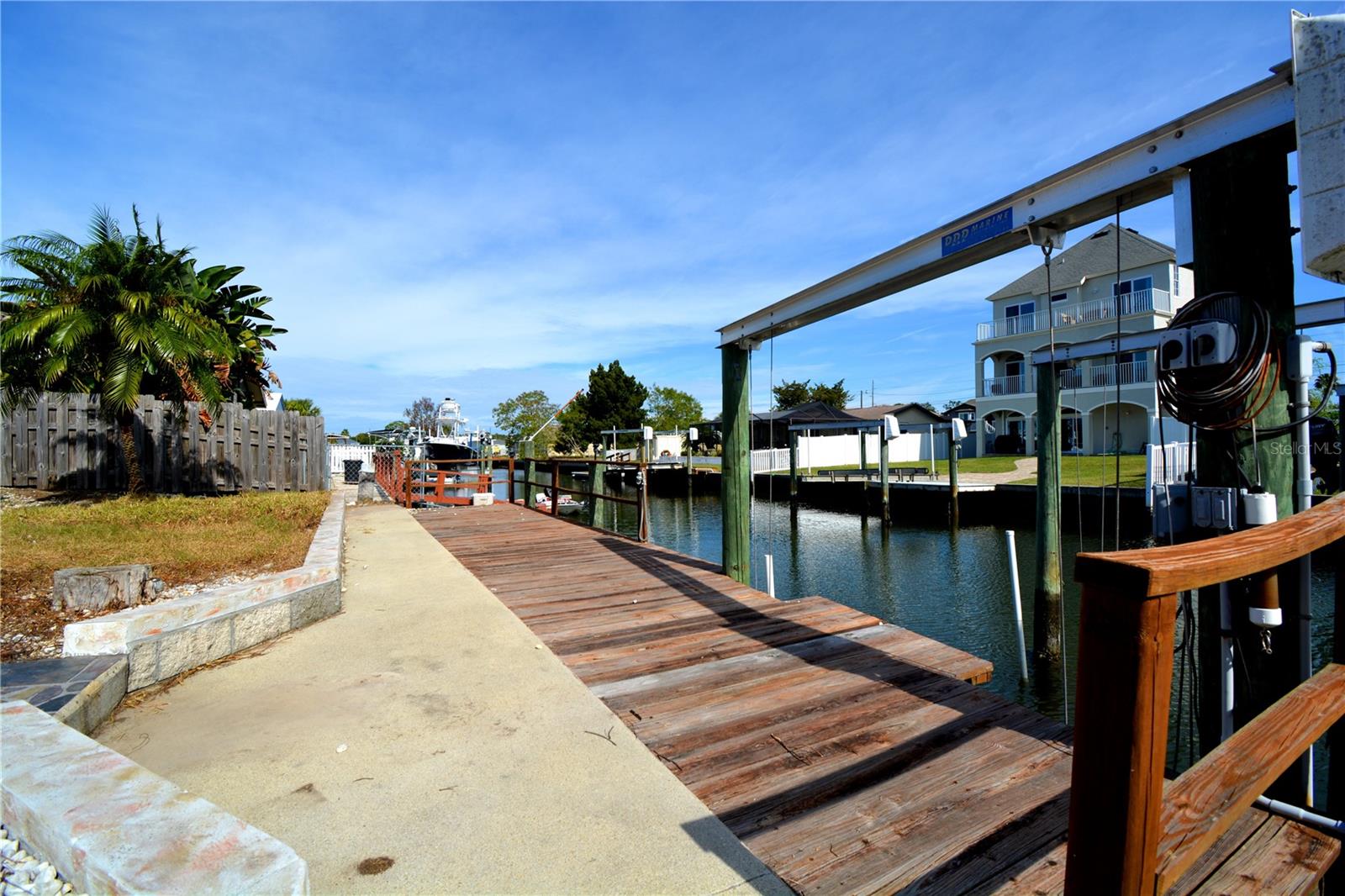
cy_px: 448
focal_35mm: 15
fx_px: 560
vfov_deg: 77.3
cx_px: 672
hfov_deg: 100.4
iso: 100
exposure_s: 1/320
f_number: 9
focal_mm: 10
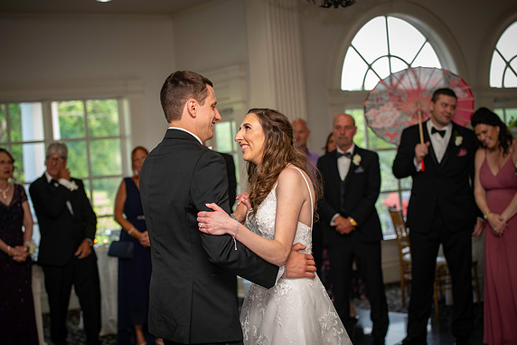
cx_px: 258
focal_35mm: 71
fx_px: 1019
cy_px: 172
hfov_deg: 28.5
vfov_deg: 19.2
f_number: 2.8
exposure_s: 1/125
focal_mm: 70
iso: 800
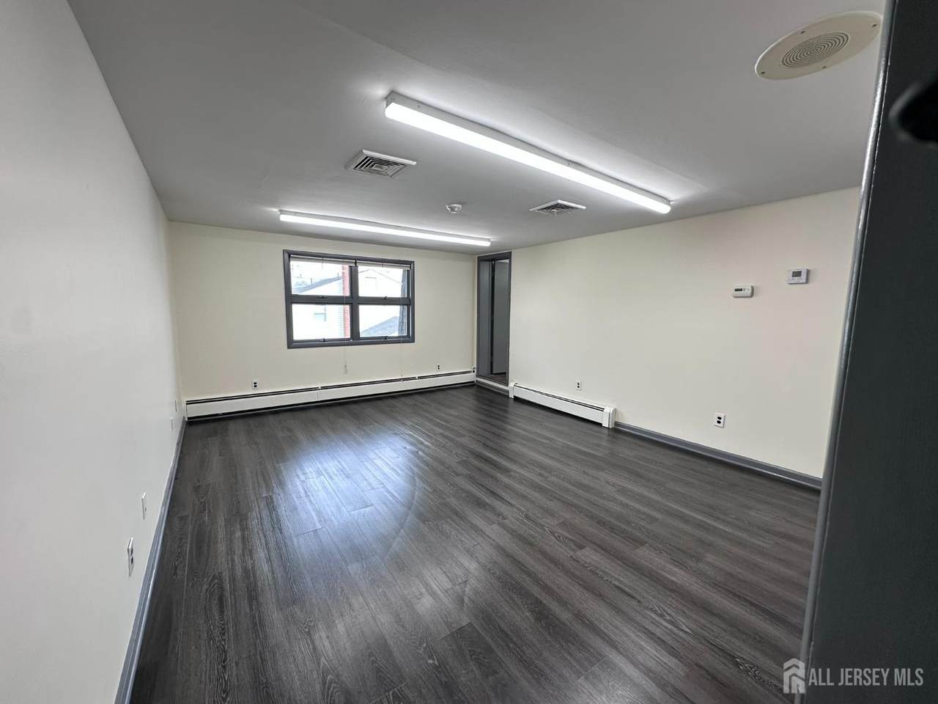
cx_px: 469
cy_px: 352
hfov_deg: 102.1
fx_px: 379
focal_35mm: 14
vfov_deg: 85.7
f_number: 2.2
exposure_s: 1/120
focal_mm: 2.22
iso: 80
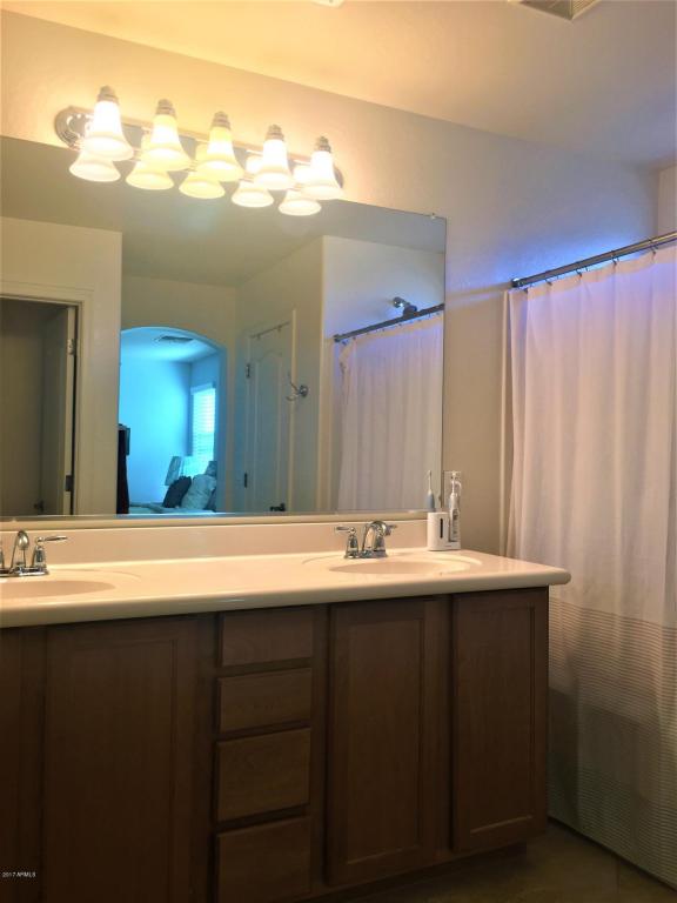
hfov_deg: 48.2
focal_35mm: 29
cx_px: 338
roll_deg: -1.4
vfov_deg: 61.7
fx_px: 756
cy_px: 452
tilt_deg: +2.6
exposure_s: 1/60
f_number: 2.2
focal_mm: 4.15
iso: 32
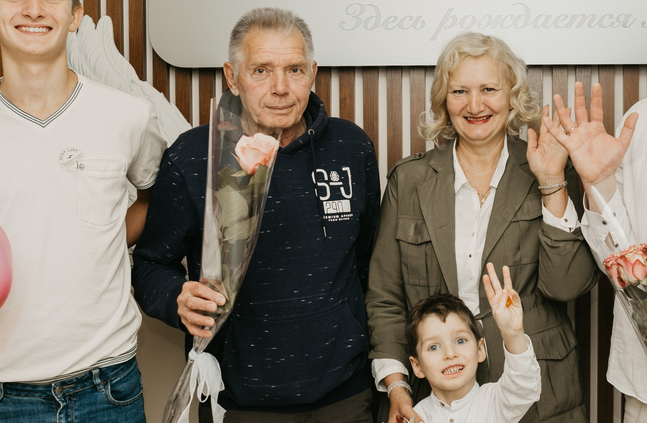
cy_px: 197
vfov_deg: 24.3
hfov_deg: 36.0
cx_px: 441
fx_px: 982
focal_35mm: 55
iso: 160
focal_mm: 24
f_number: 4
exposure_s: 1/160
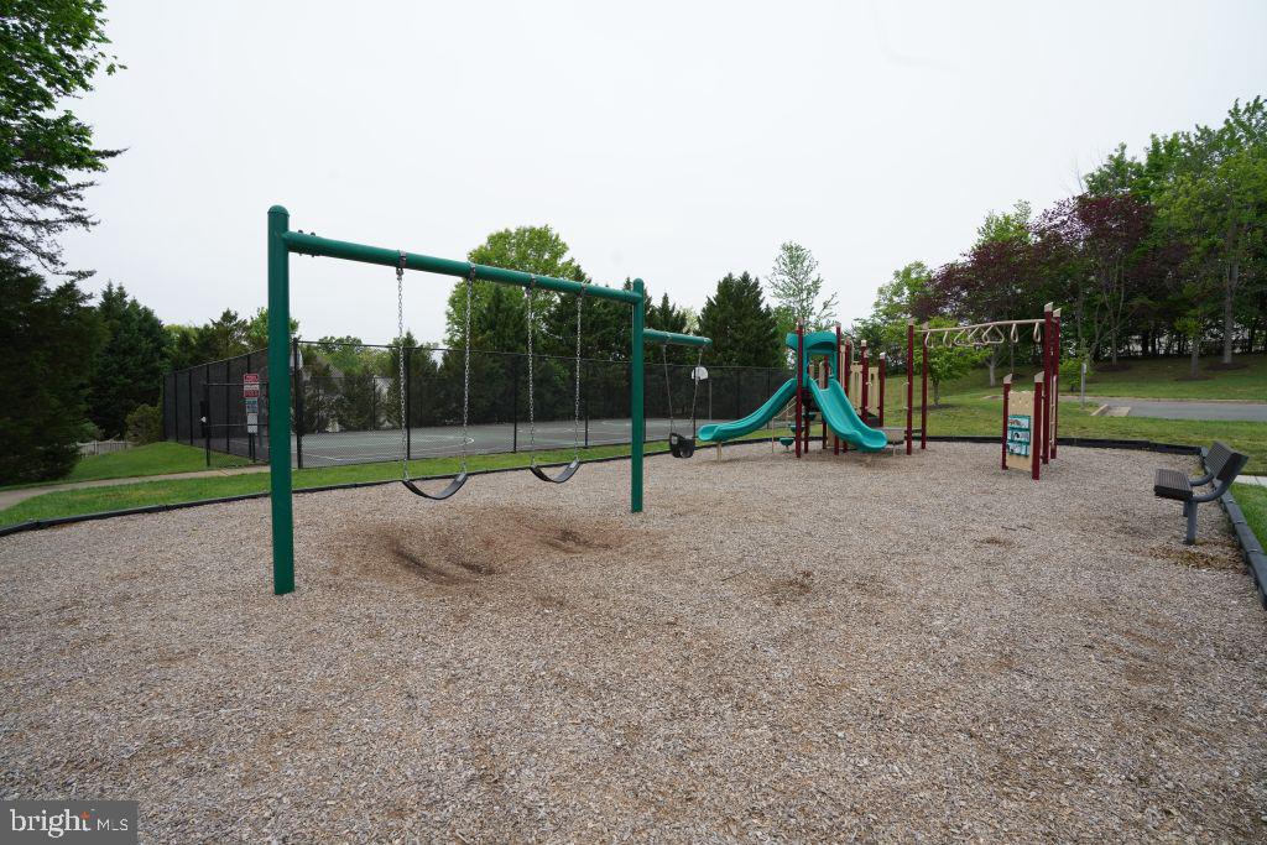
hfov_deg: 96.7
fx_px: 563
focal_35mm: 16
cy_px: 422
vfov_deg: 73.8
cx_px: 634
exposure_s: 1/160
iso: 640
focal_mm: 16
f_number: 8
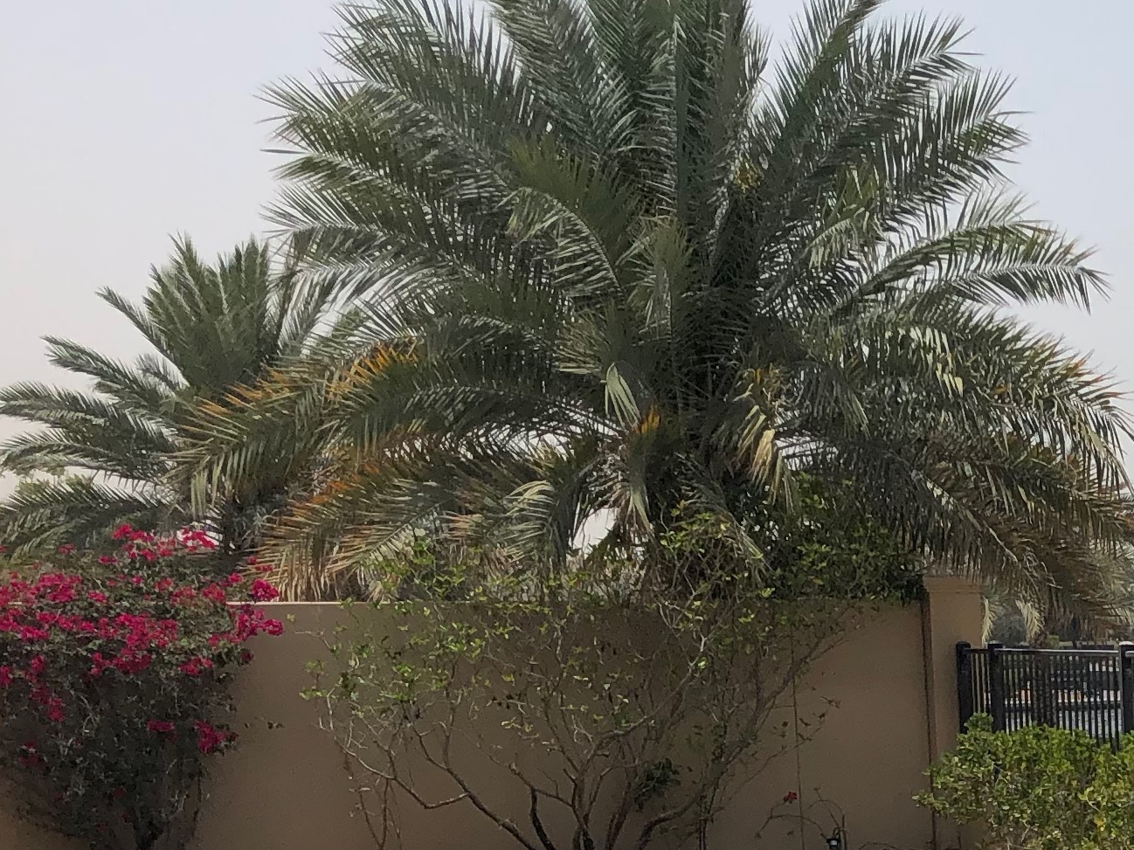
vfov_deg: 16.1
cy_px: 1115
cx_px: 1493
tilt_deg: -9.2
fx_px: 2850
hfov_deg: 20.5
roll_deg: +0.9
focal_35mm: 87
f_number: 1.8
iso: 20
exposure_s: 1/4000
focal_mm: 4
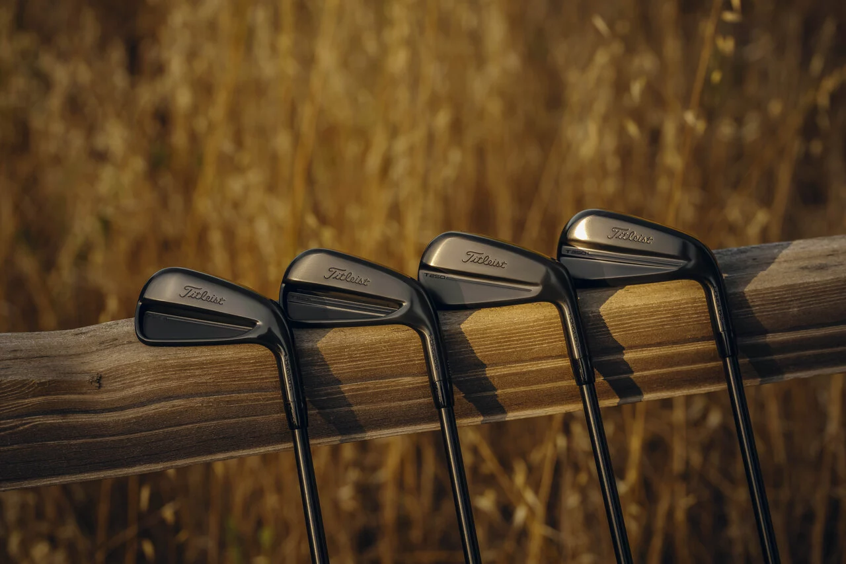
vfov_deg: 13.7
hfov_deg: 20.4
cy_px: 282
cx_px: 423
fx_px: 2350
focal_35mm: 100
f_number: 5
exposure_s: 1/640
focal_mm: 100
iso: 200
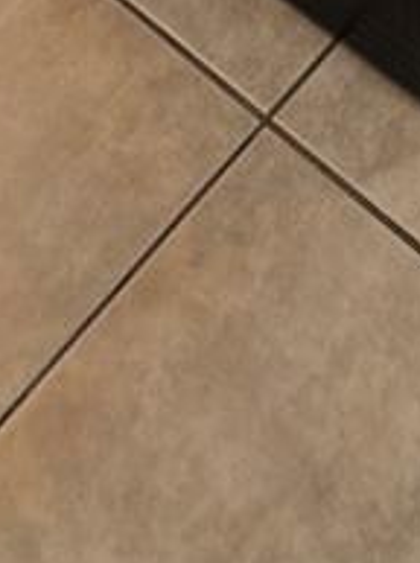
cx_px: 583
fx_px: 1315
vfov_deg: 11.7
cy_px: -1106
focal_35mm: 81
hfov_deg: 16.8
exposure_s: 1/60
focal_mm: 2.2
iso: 125
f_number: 2.2
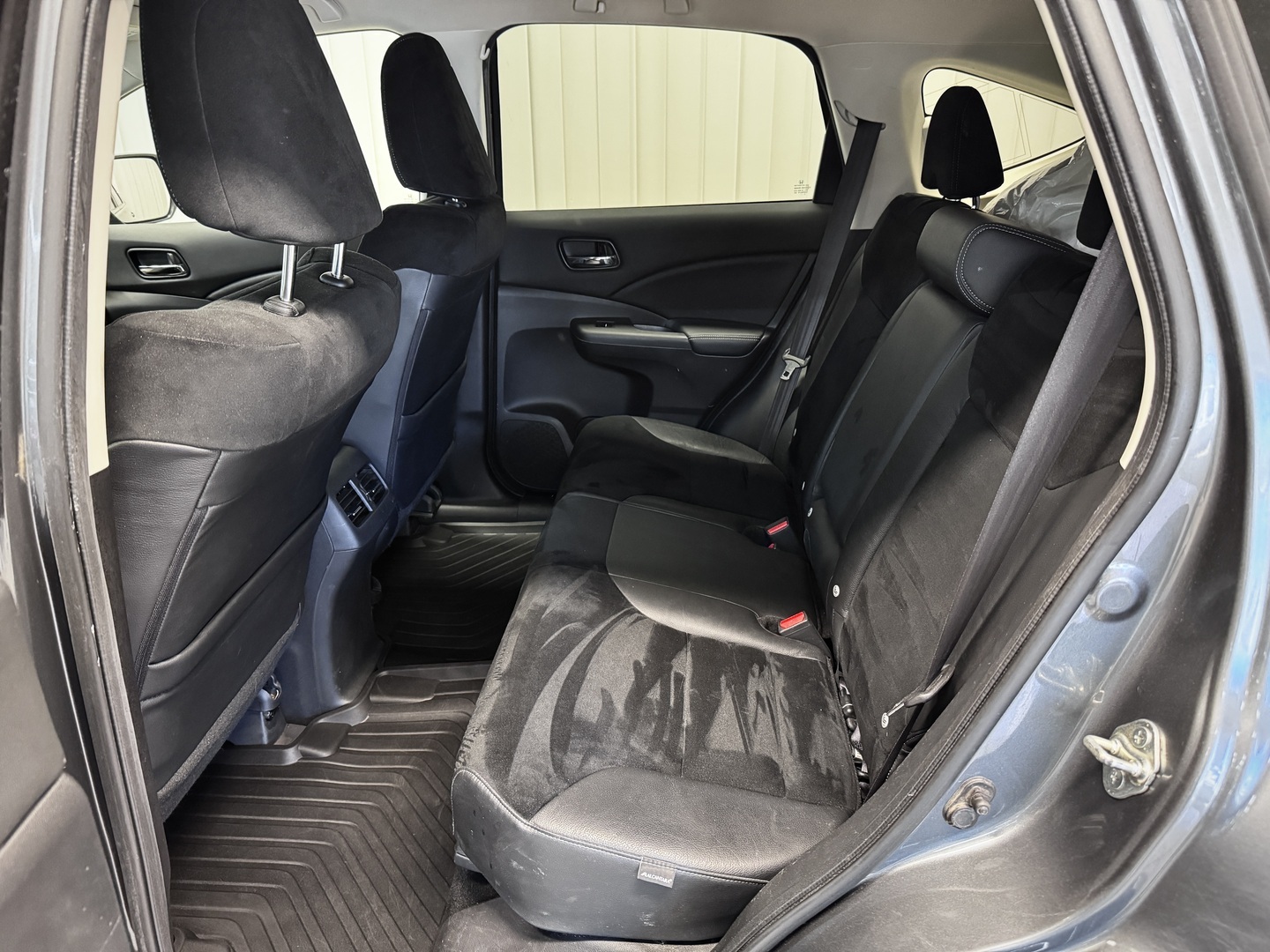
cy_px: 476
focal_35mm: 24
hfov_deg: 71.6
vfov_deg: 56.8
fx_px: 881
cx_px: 635
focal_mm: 6.76
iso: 800
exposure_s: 1/33
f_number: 1.78
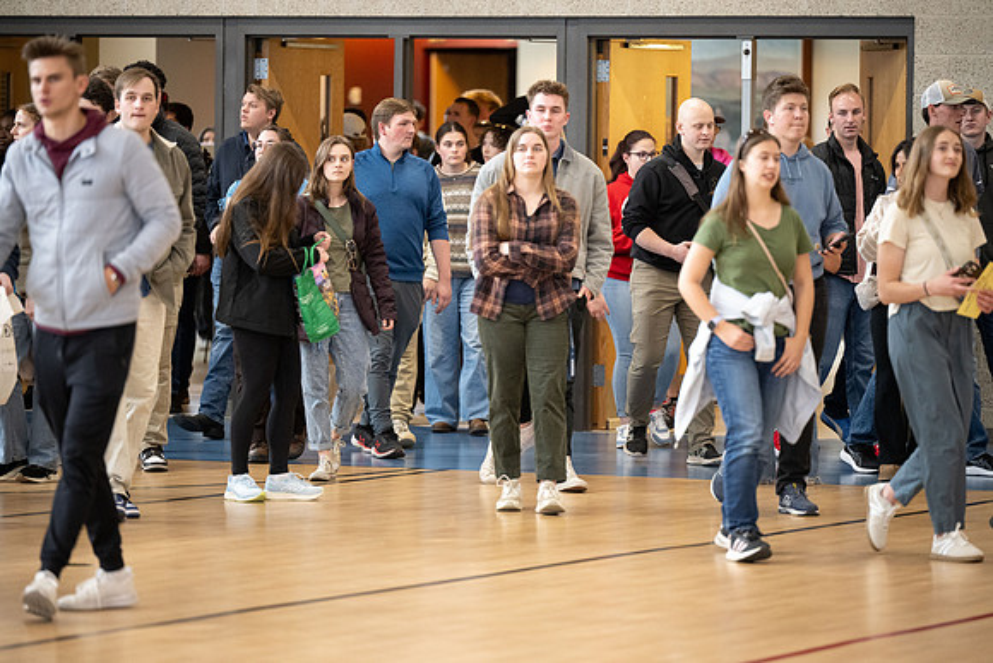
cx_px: 496
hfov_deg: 10.0
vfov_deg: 6.7
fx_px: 5677
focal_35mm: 206
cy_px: 332
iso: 2500
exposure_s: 1/400
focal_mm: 200
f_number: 2.8
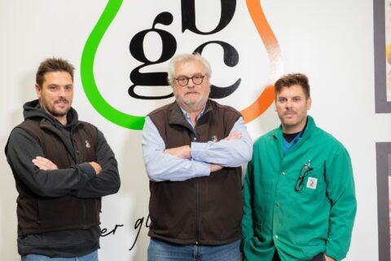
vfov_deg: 19.5
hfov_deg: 28.8
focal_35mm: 70
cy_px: 130
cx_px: 196
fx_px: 760
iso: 1000
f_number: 7.1
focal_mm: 70
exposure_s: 1/100
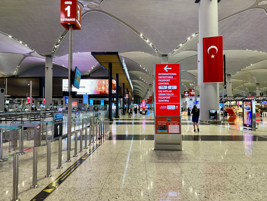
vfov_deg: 56.8
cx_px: 134
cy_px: 100
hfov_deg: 71.6
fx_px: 185
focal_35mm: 24
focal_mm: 6.86
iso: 200
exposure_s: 1/50
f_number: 1.78
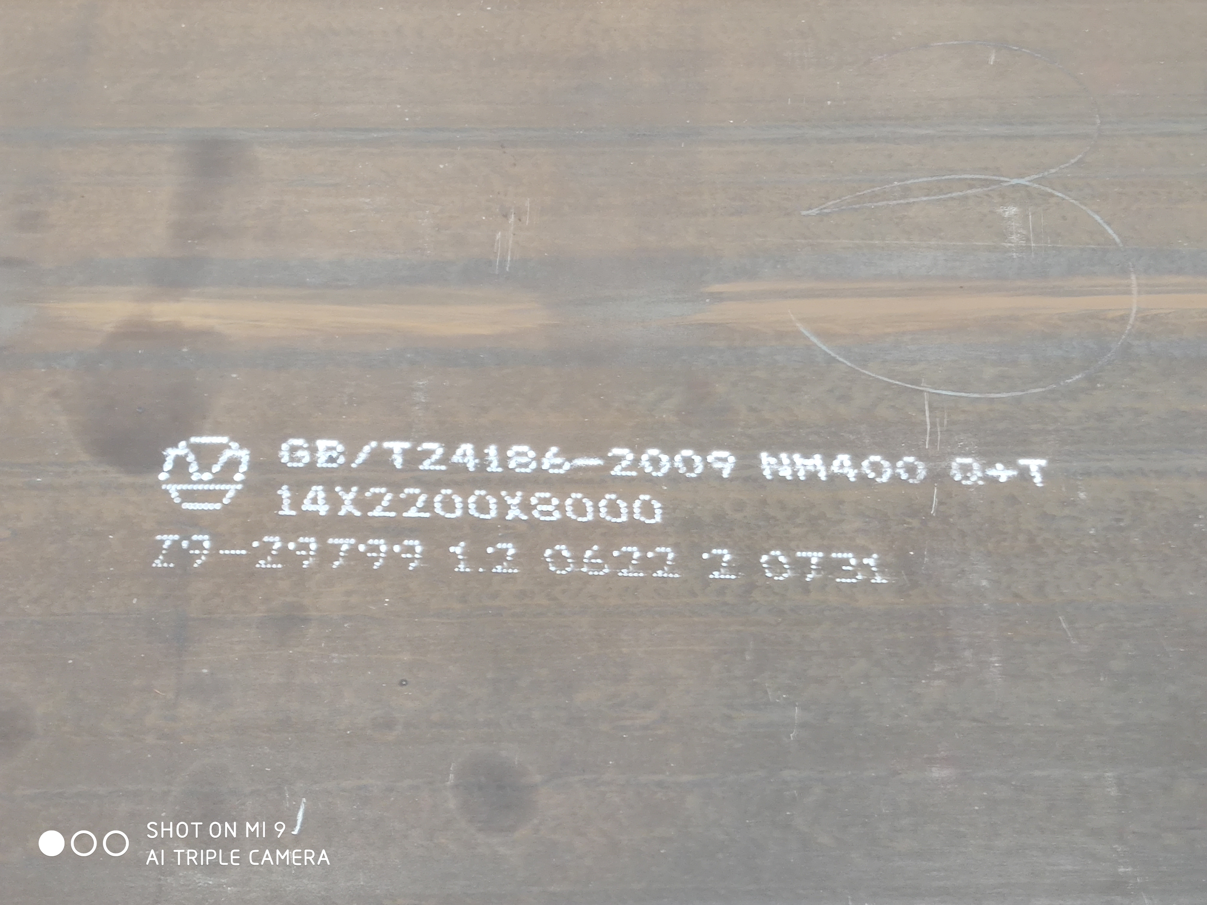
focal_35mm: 47
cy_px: 452
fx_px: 1639
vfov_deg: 30.9
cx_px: 604
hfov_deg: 40.4
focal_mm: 4.75
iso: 1140
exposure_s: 1/50
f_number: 1.75
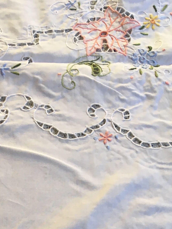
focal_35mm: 83
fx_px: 550
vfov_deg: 20.9
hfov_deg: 16.9
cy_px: 315
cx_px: -39
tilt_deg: -72.0
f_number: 2.2
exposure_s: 1/33
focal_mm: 4.15
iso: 64
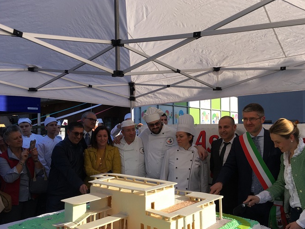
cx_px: 161
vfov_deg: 45.4
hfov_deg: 58.3
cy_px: 117
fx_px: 273
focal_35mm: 31
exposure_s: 1/916
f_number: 2.2
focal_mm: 4.15
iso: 25
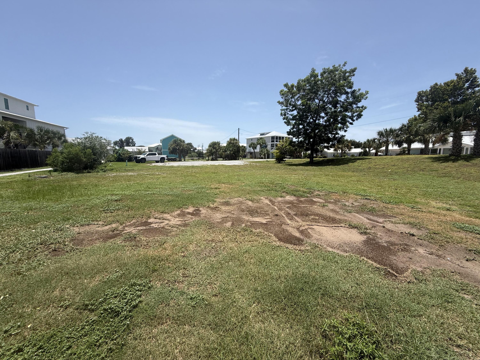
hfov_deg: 102.1
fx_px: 194
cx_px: 240
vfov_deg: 85.7
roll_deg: -0.2
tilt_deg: -5.6
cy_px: 180
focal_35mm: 14
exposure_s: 1/2410
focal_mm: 2.22
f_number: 2.2
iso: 50
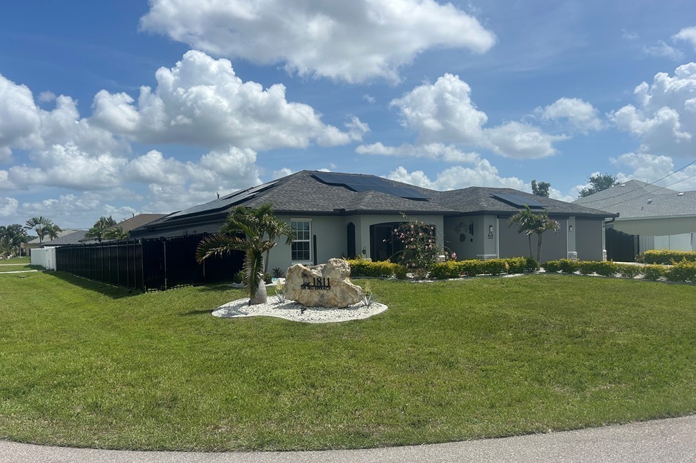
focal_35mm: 28
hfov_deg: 65.5
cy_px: 258
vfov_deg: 46.3
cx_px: 349
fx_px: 541
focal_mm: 5.7
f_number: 1.5
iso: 50
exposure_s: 1/6993
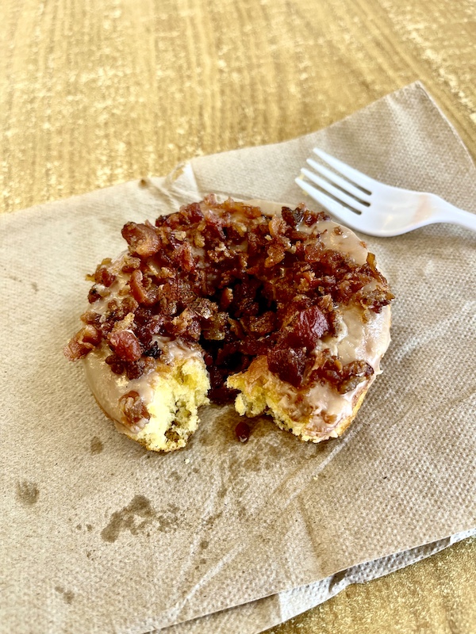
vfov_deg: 69.4
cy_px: 317
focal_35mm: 25
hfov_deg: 54.9
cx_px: 238
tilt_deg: -57.3
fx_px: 458
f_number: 1.6
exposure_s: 1/121
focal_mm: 5.1
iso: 32
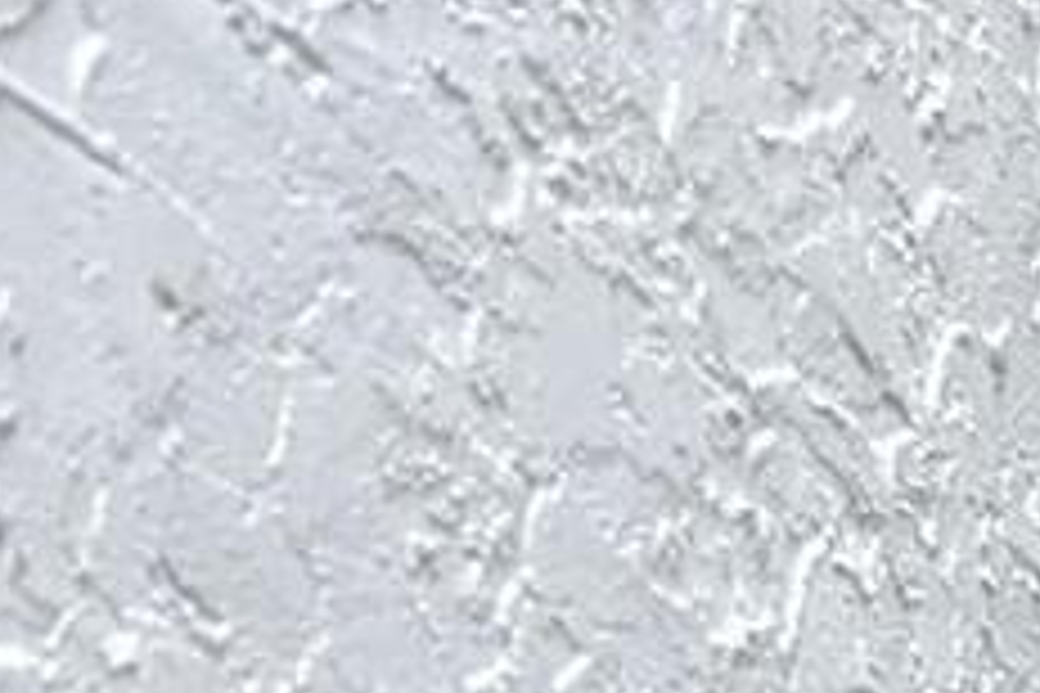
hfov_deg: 8.8
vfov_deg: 6.5
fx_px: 5402
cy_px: 2313
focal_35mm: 187
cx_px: 3215
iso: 50
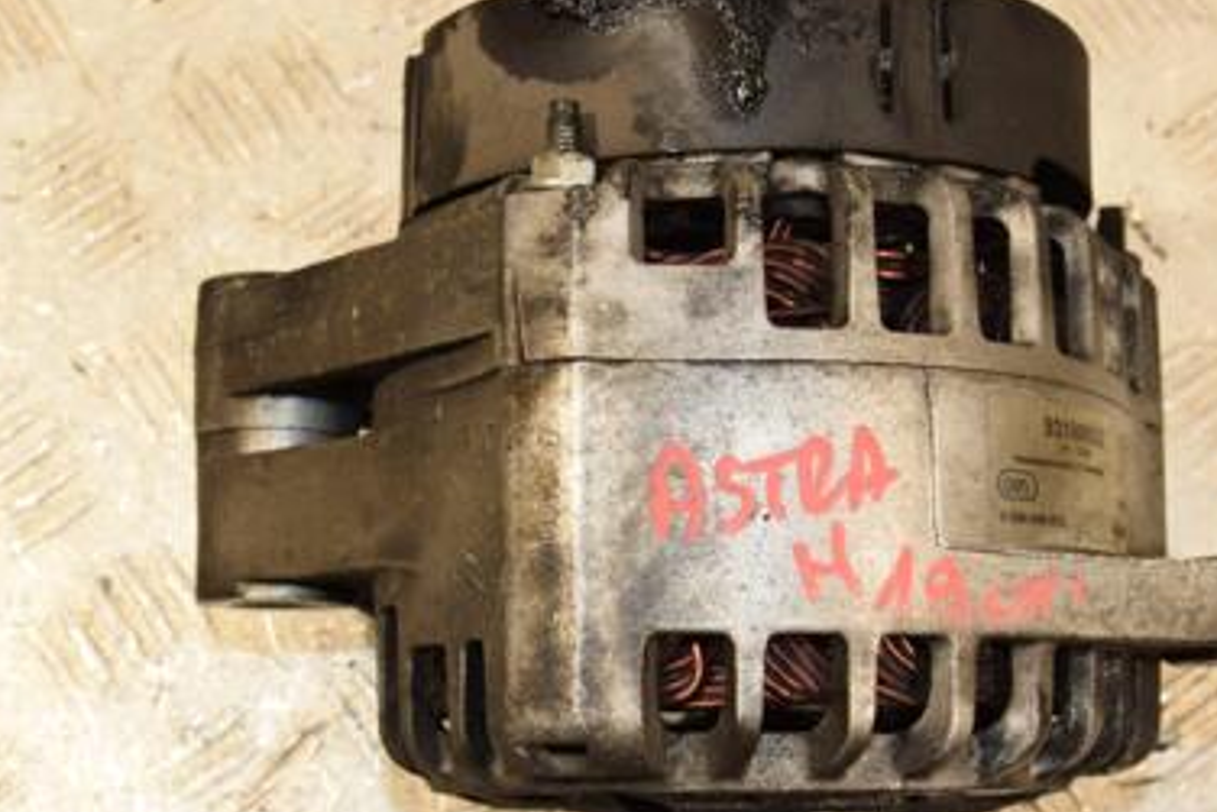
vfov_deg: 20.3
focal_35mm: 67
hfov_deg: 30.0
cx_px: 676
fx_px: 2266
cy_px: 527
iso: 800
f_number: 8
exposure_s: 1/200
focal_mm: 28
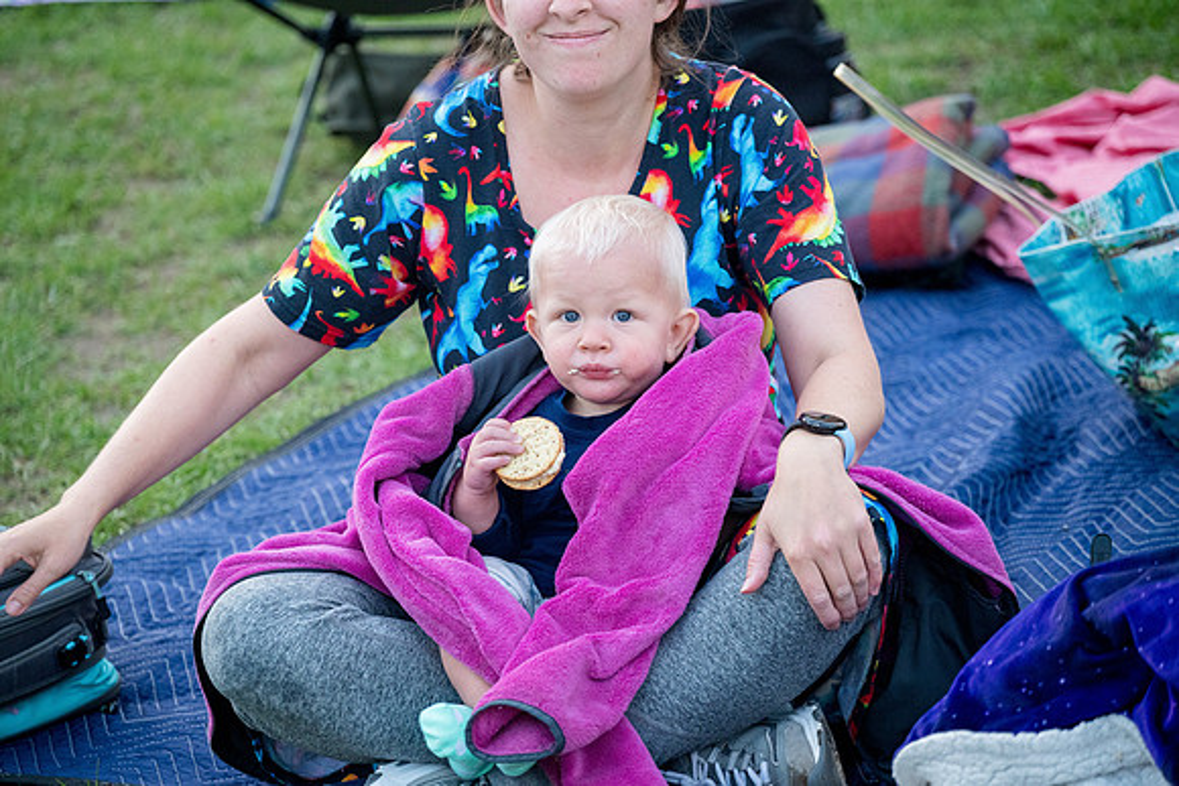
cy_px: 393
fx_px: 3931
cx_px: 590
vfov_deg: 11.4
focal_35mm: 120
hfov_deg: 17.1
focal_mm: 120
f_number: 4
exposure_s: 1/250
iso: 1600
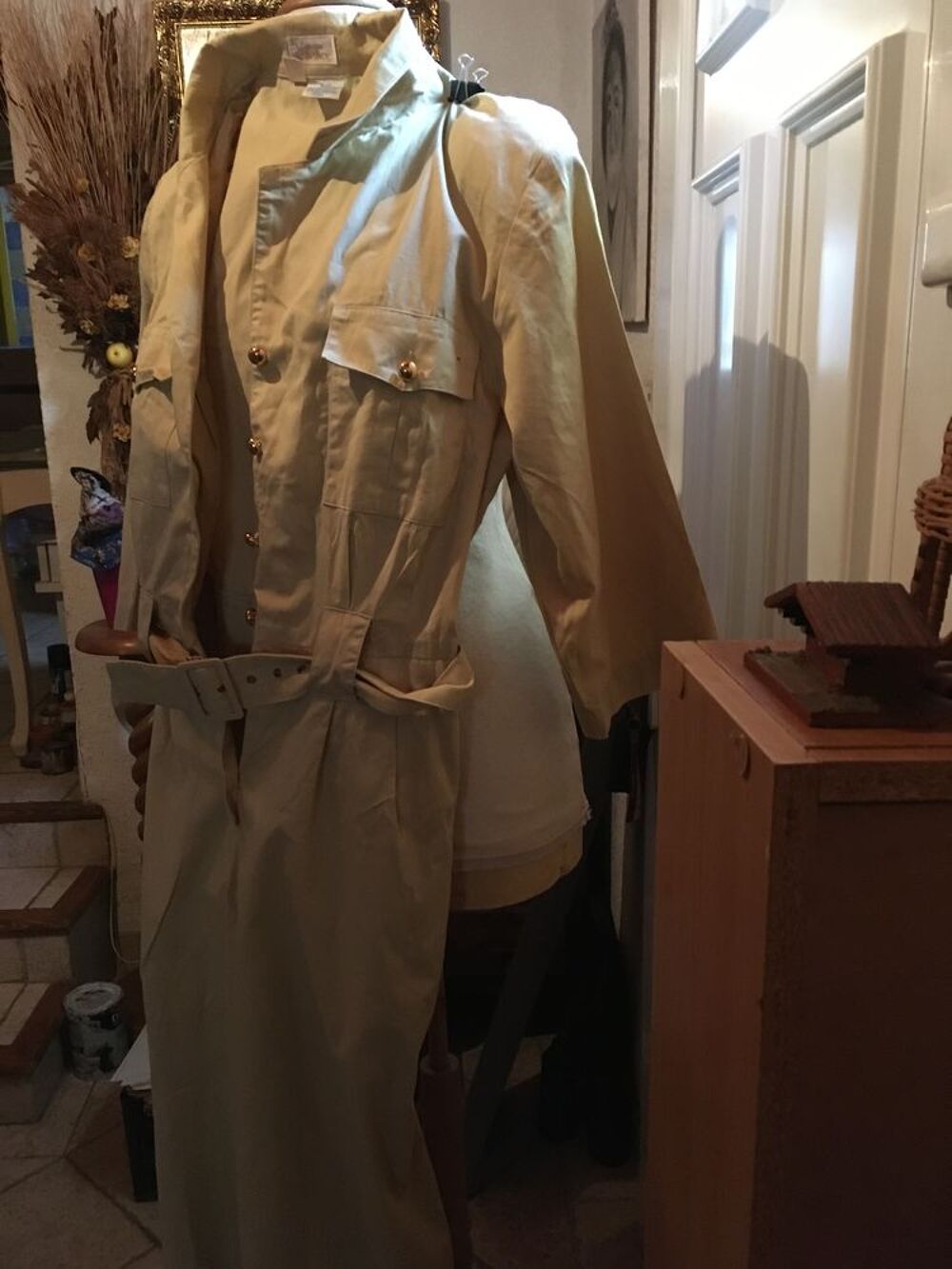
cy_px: 634
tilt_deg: -15.0
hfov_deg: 48.2
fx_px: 1063
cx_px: 476
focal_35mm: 29
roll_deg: +3.3
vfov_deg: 61.7
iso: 320
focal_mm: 4.15
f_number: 2.2
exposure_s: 1/17
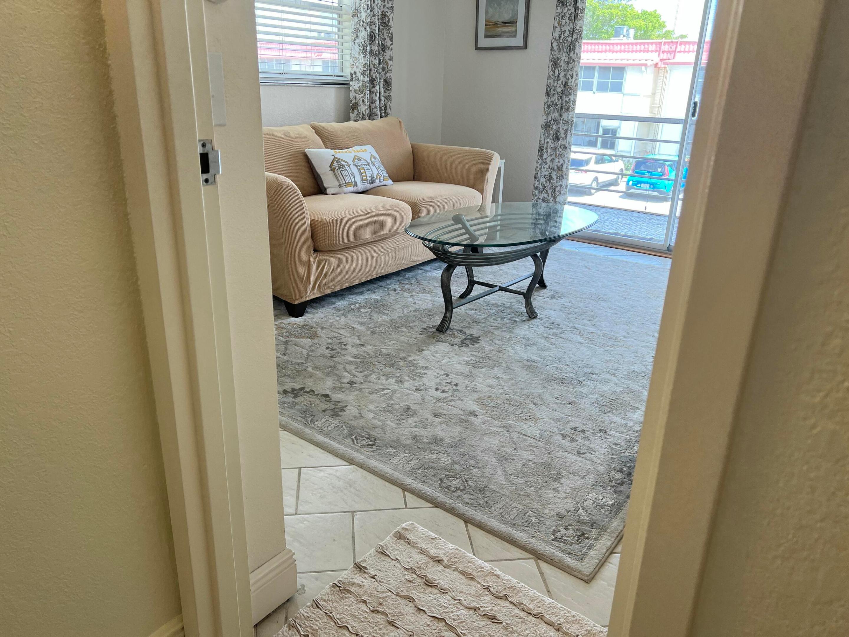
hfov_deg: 67.3
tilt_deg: -19.5
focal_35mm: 26
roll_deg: -2.7
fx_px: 638
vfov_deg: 53.1
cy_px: 318
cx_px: 424
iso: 64
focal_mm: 5.7
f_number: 1.5
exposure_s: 1/126
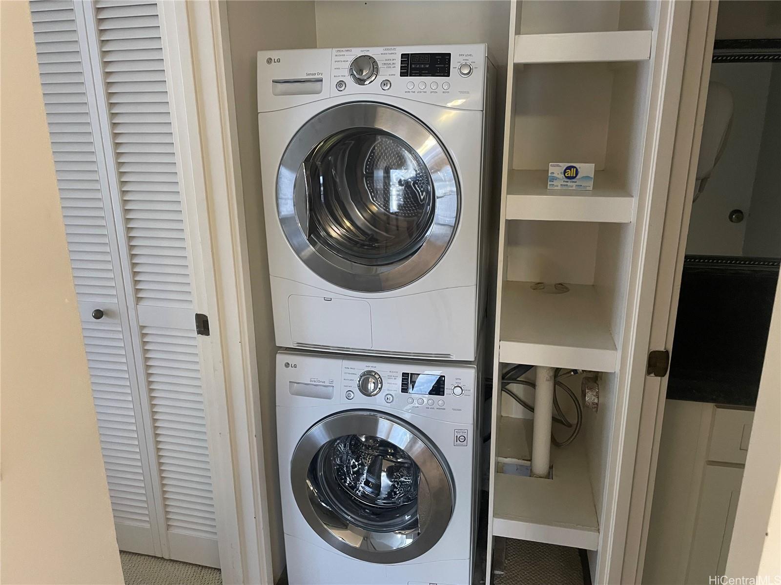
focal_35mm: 26
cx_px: 390
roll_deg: +0.3
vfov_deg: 53.1
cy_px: 292
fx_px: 587
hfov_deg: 67.3
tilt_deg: -17.1
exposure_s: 1/60
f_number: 1.6
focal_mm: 4.2
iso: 400
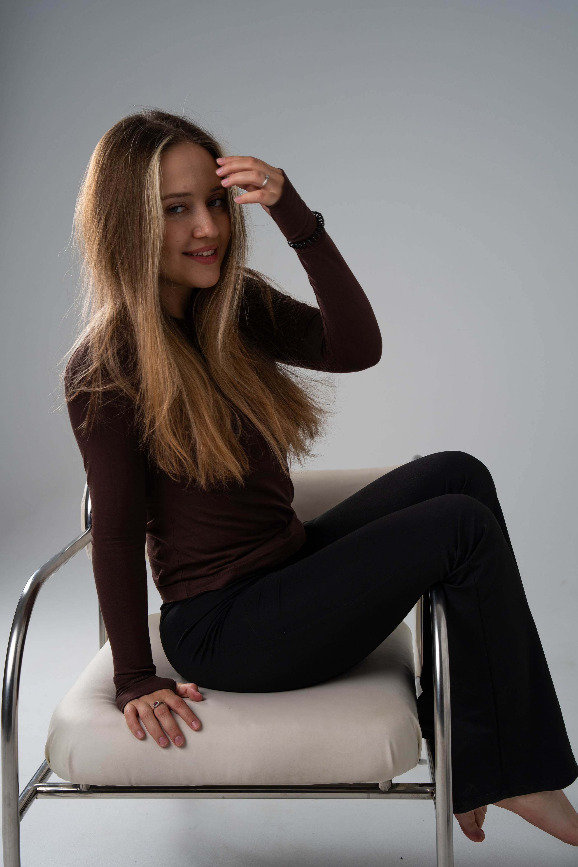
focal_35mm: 49
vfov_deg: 40.3
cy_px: 434
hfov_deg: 27.5
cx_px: 289
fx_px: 1180
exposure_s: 1/125
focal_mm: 49
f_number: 7.1
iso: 100
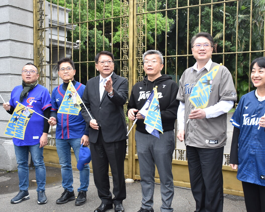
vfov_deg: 36.5
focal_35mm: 41
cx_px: 137
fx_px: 322
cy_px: 107
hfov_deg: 44.8
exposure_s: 1/80
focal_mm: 24
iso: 400
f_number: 4.5
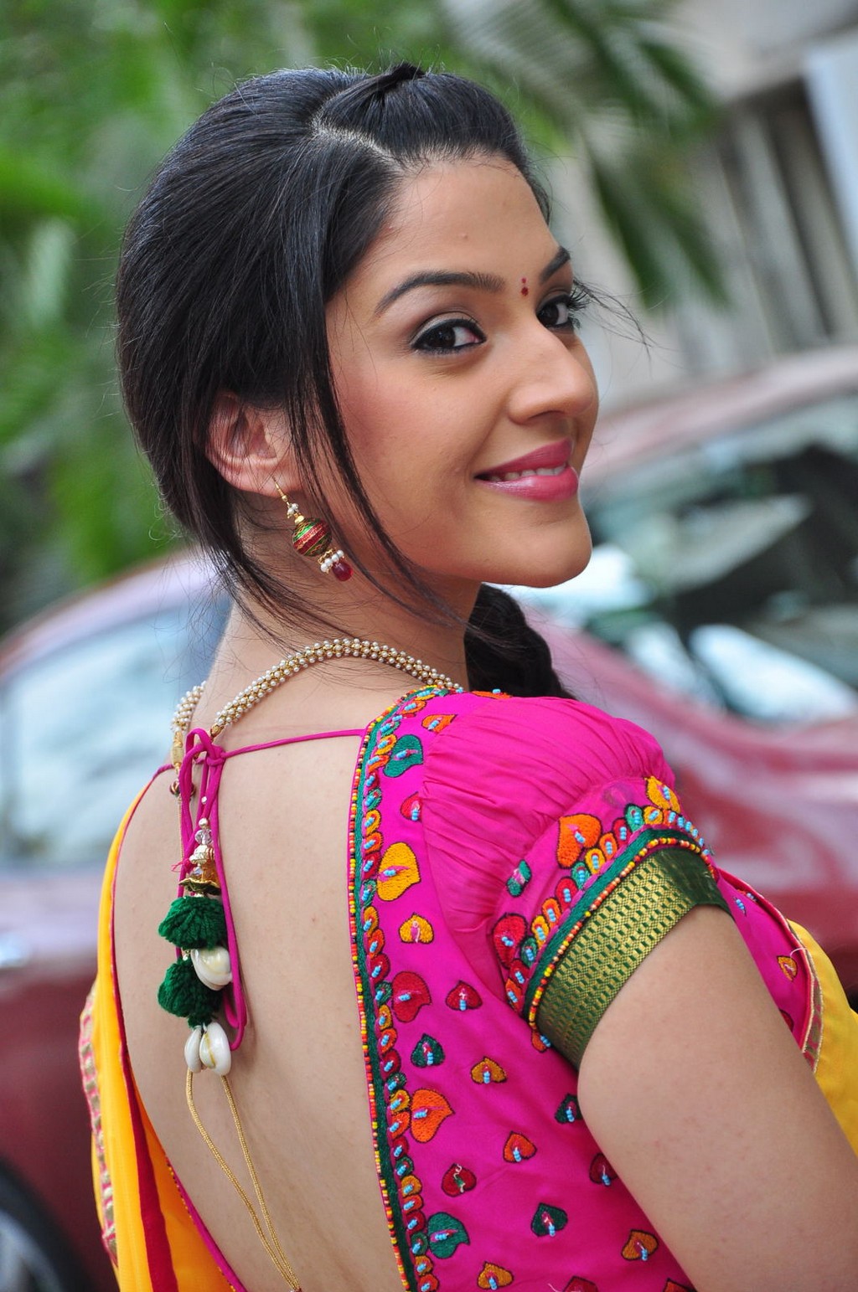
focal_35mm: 158
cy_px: 646
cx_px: 429
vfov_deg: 13.1
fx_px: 5648
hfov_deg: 8.7
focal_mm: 105
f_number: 5.6
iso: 500
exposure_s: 1/125
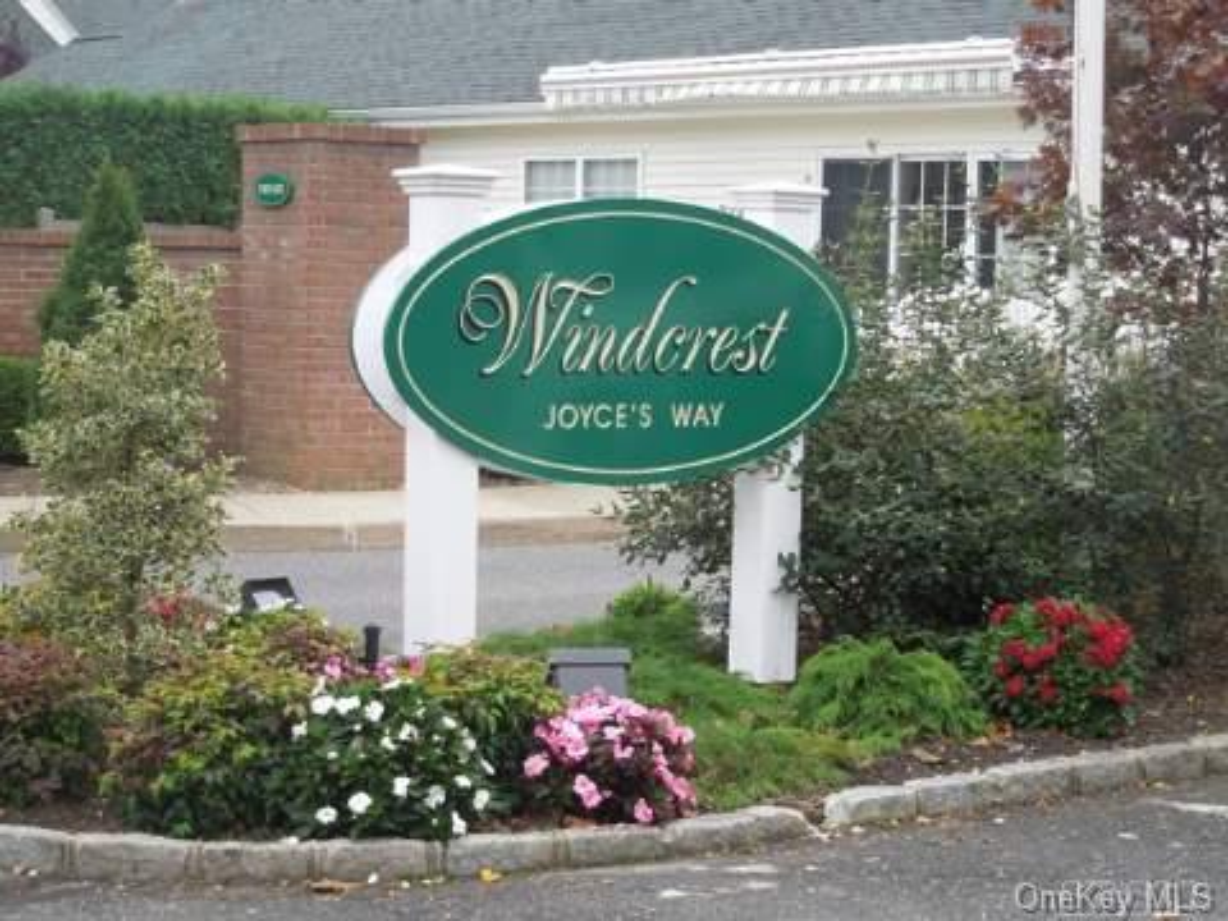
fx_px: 2767
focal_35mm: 78
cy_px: 460
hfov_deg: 25.0
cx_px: 614
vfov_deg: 18.9
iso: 100
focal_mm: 14.1
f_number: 4.5
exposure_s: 1/80
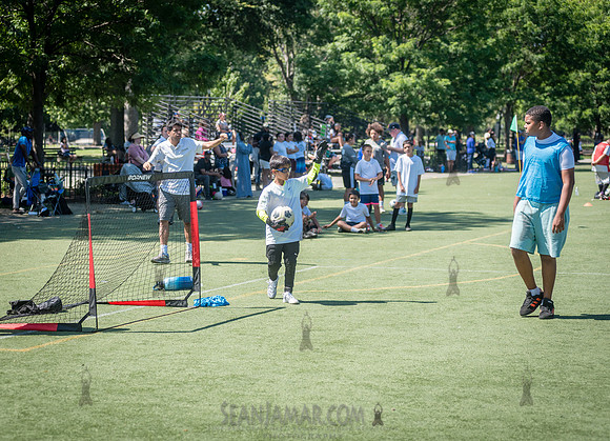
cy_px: 220
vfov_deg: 17.1
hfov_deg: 23.5
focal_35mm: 84
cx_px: 279
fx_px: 1469
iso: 200
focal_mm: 80
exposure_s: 1/1250
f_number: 4
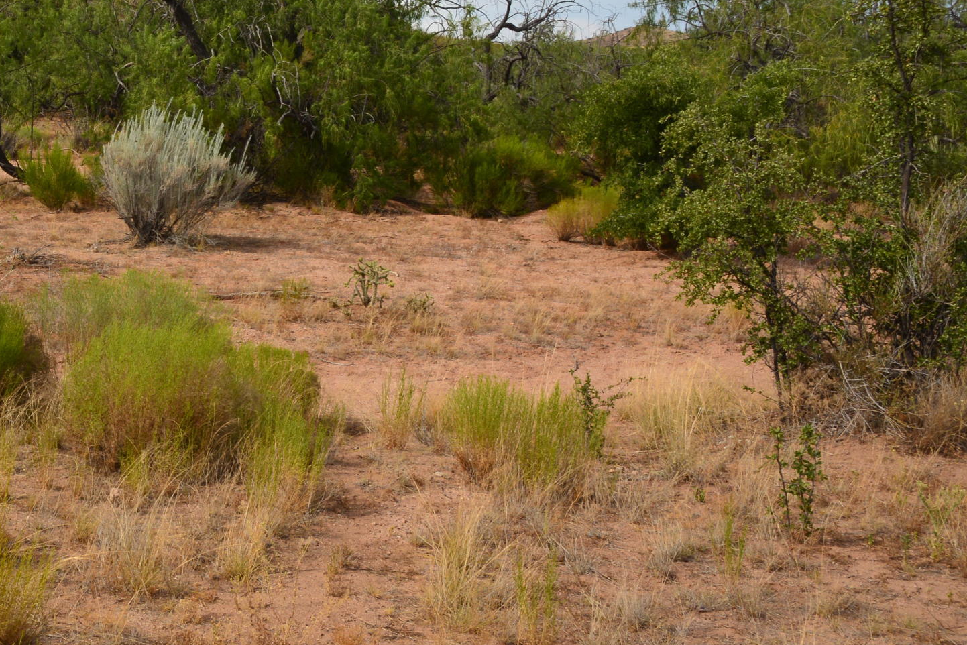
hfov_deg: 33.8
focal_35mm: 53
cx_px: -30
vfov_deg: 25.0
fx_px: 1425
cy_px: 110
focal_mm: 17
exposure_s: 1/100
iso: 200
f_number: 11
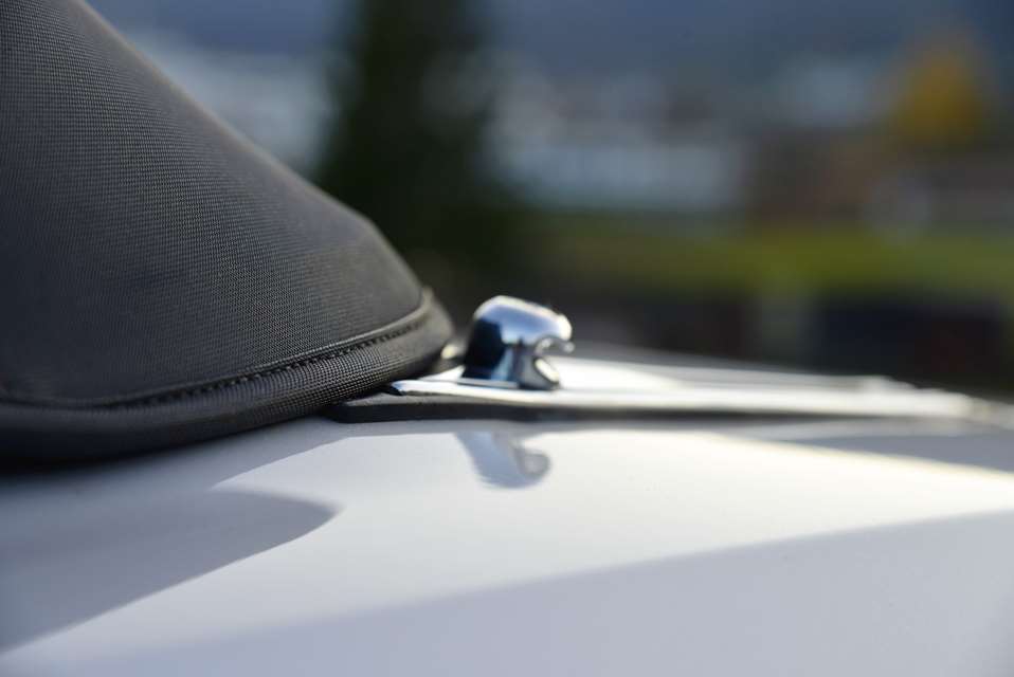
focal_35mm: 105
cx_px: 507
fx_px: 2959
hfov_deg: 19.4
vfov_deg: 13.1
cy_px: 338
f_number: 7.1
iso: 200
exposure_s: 1/200
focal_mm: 105
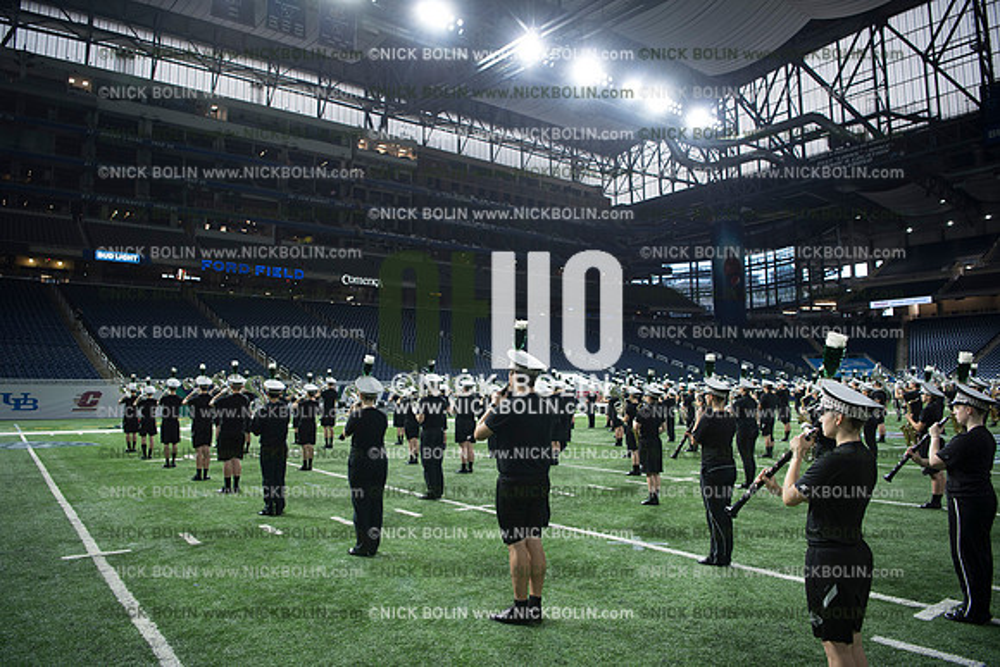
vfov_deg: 53.2
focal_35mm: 24
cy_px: 334
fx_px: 667
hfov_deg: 73.7
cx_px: 500
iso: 560
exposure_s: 1/200
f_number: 3.2
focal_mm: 24
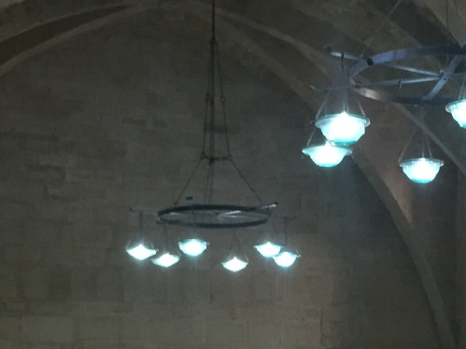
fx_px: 1252
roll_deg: -0.5
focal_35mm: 93
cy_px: 327
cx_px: 390
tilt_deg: +4.8
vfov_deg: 15.7
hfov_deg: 20.8
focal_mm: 4.15
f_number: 2.2
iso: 320
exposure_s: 1/33
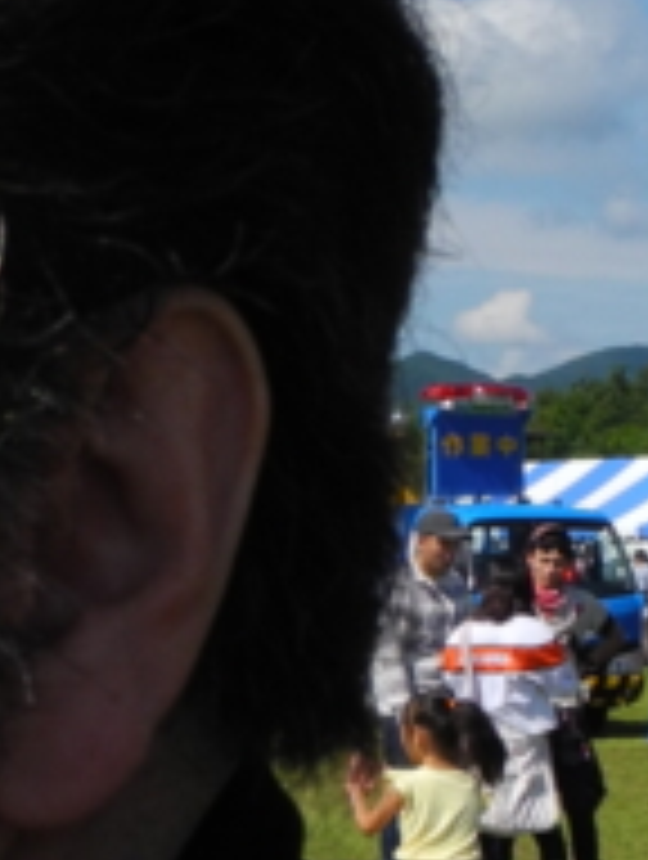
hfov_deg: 11.9
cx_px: -418
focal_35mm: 117
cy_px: 486
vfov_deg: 16.8
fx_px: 2911
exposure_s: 1/1014
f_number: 4.5
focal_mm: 6
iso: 100
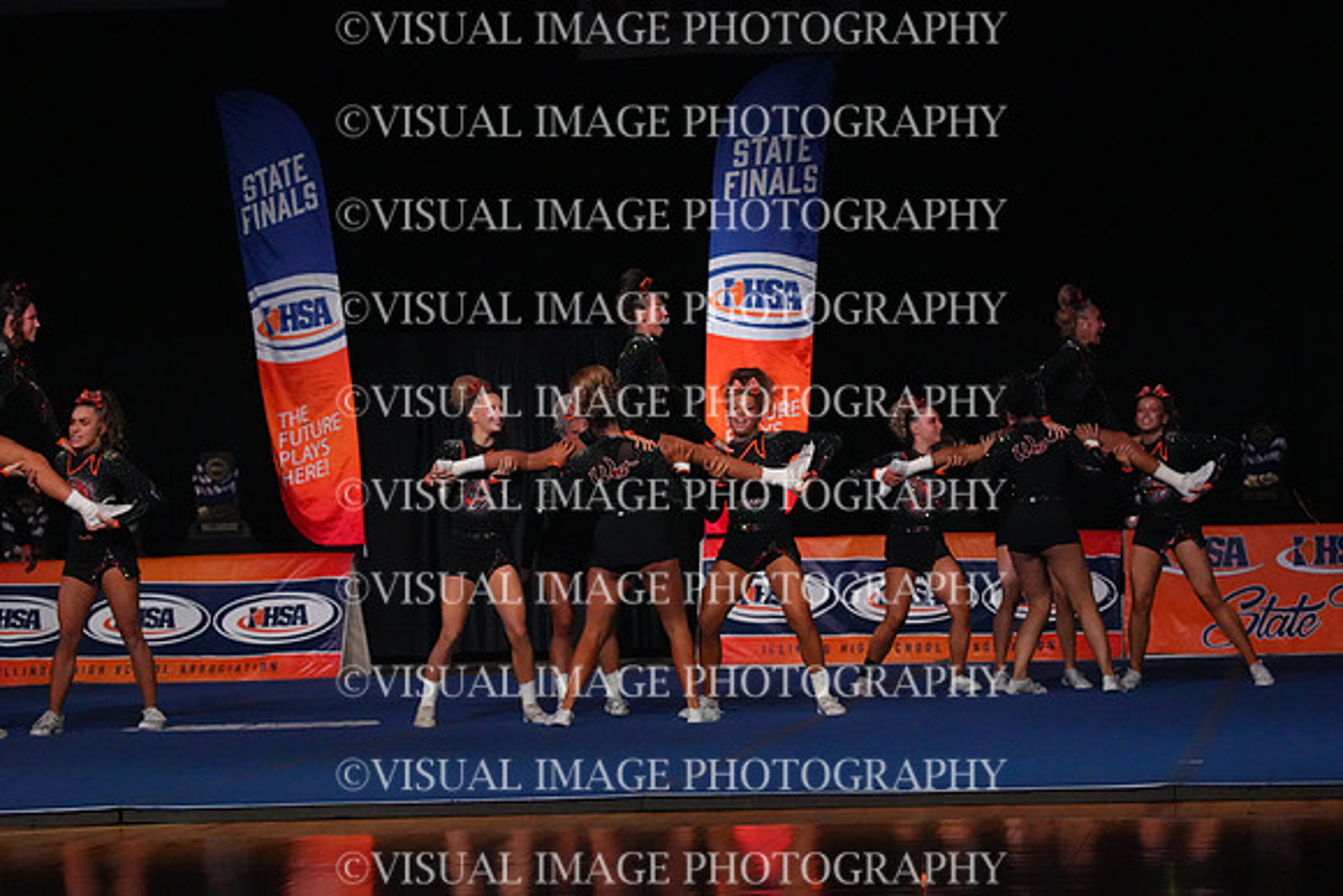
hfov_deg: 15.8
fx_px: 4851
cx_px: 672
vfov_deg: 10.6
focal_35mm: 130
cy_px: 448
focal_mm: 130
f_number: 5.6
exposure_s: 1/1250
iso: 16000
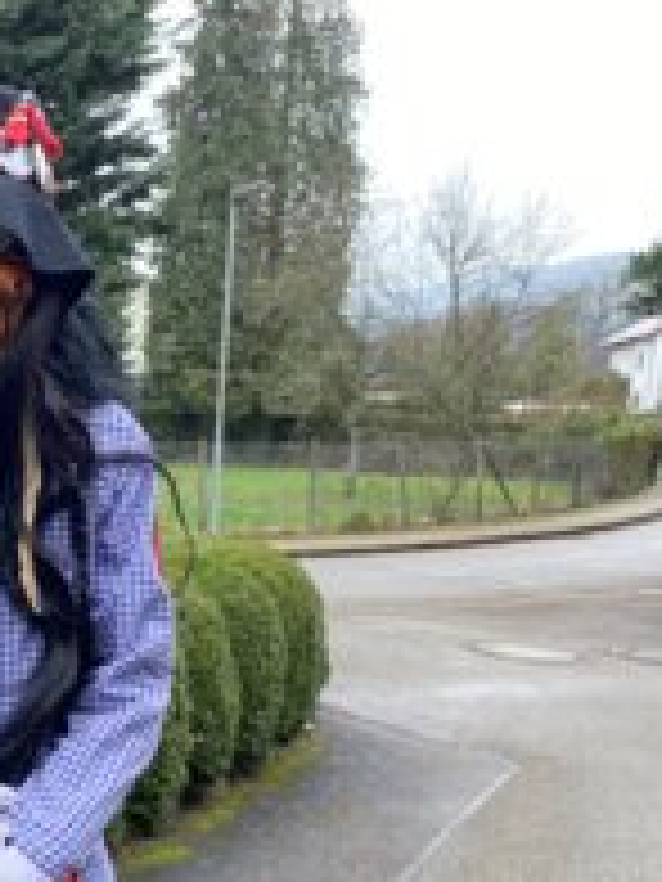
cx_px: 18
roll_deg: -1.2
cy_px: 572
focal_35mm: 53
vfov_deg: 35.9
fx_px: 1351
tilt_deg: -3.9
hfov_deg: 26.2
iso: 64
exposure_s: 1/121
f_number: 1.8
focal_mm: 4.25
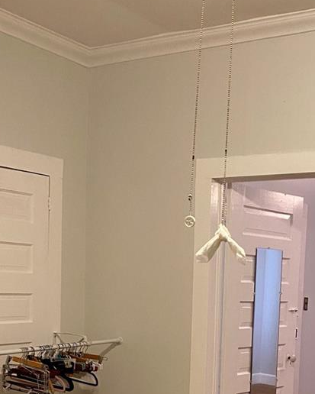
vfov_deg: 30.6
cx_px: 233
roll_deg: -3.3
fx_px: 687
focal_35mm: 59
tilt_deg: -3.9
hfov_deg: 25.5
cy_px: 349
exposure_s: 1/60
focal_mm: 4.25
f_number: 1.8
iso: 250
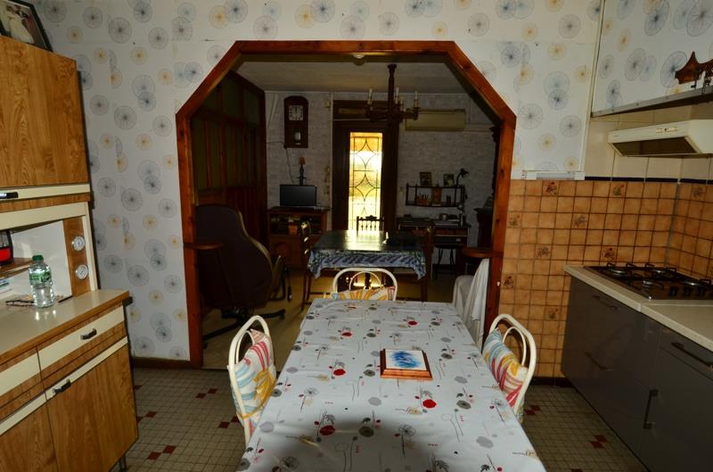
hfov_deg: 90.1
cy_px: 236
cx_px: 356
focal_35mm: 18
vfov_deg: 67.1
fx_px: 356
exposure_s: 1/60
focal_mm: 12
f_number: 11
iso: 200
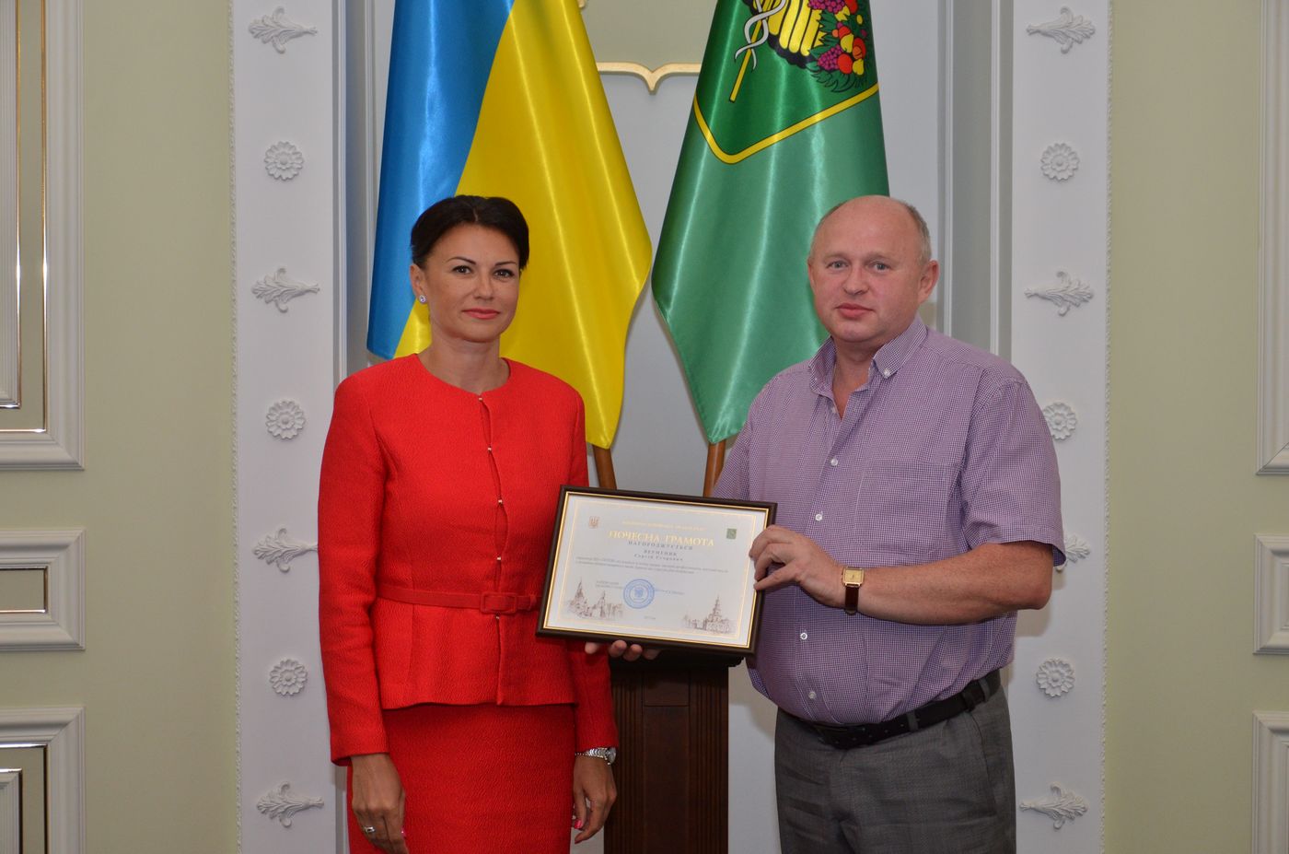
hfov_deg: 29.9
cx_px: 644
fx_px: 2412
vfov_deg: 20.1
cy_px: 427
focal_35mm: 68
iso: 800
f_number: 4.8
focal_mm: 45
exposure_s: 1/250
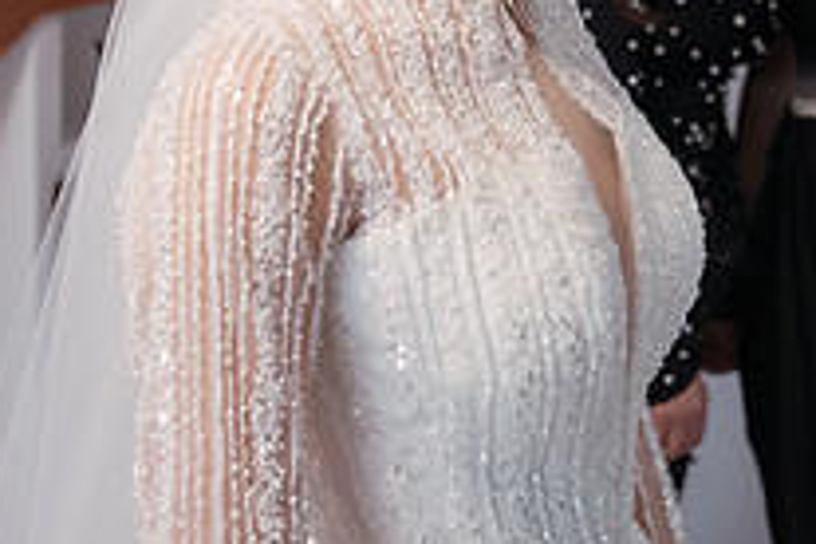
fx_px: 1904
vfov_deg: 15.6
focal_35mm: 84
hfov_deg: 23.9
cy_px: -128
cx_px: 615
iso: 1600
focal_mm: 30
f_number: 3.2
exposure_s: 1/250
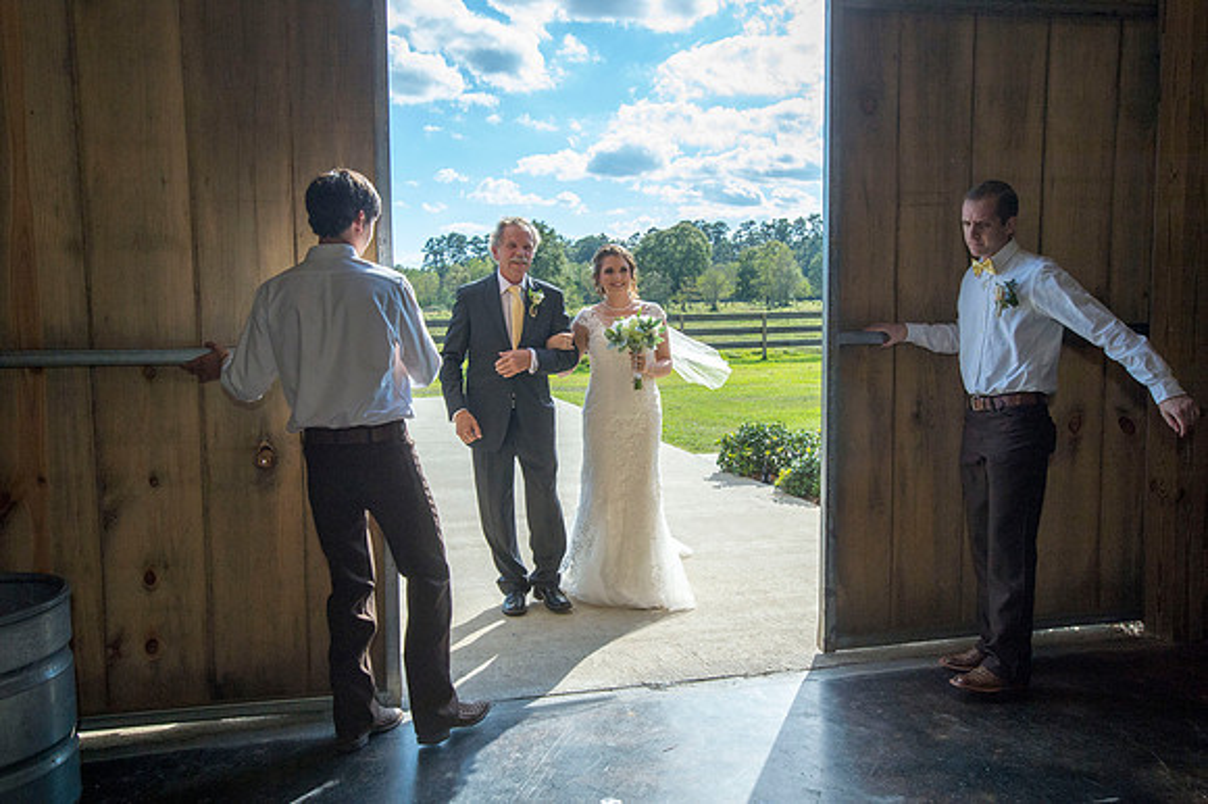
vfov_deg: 43.6
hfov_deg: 62.0
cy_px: 402
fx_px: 1006
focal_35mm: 30
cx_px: 604
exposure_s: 1/1600
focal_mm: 30
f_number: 10
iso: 1600
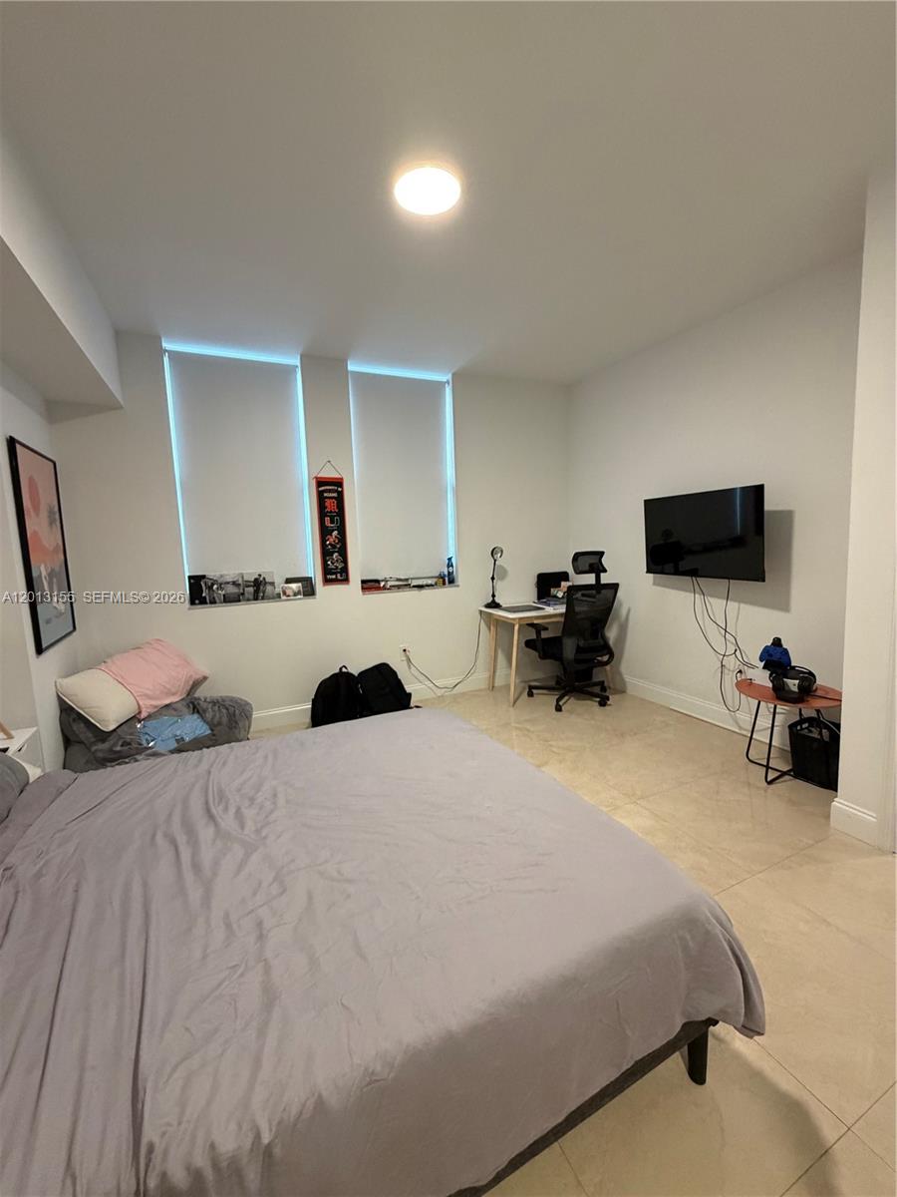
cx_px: 448
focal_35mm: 14
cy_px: 598
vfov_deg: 102.1
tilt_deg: -6.8
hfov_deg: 85.7
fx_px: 484
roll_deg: +2.5
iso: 500
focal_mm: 2.22
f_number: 2.2
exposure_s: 1/60
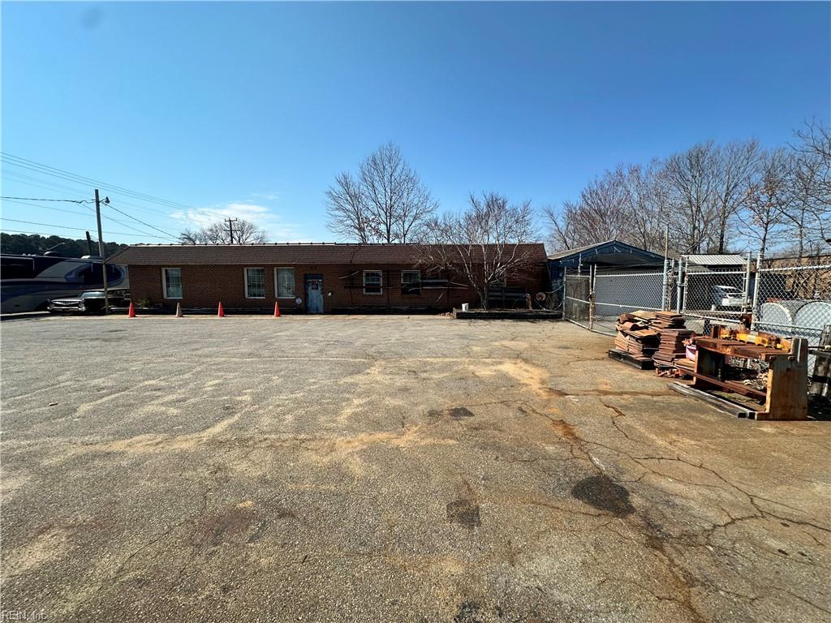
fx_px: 336
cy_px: 312
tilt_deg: -3.9
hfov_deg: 102.1
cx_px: 416
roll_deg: +0.3
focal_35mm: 14
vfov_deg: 85.7
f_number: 2.2
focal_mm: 2.22
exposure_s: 1/2304
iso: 50
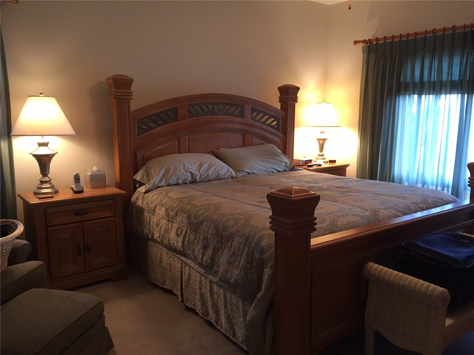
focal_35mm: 29
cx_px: 237
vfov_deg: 48.2
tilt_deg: -7.9
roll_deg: -0.9
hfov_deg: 61.7
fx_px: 397
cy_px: 178
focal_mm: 4.15
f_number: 2.2
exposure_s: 1/30
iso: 100
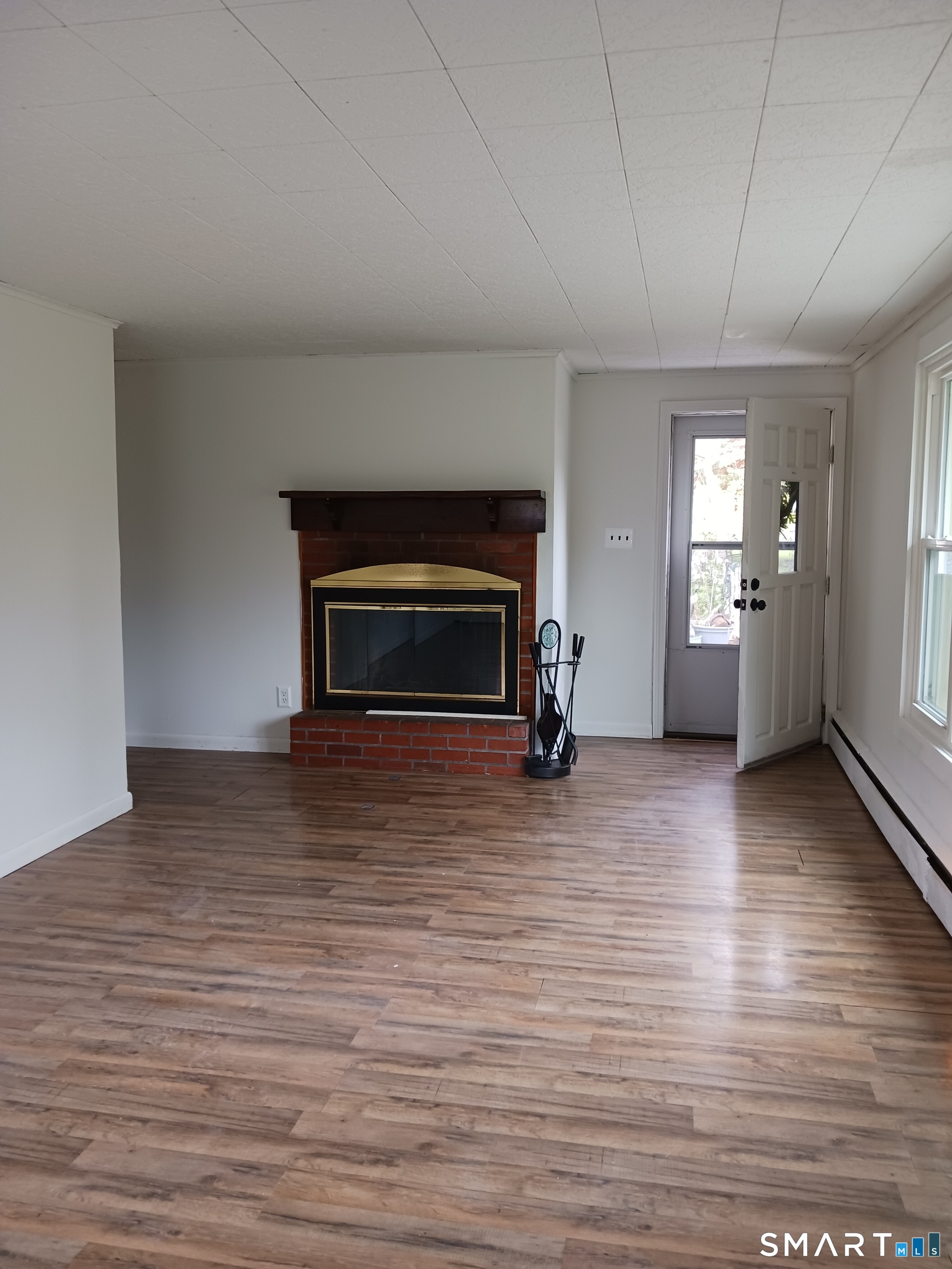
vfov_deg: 65.3
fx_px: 990
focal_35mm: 27
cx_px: 476
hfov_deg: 51.4
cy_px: 634
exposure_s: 1/33.3
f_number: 1.8
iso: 200
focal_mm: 4
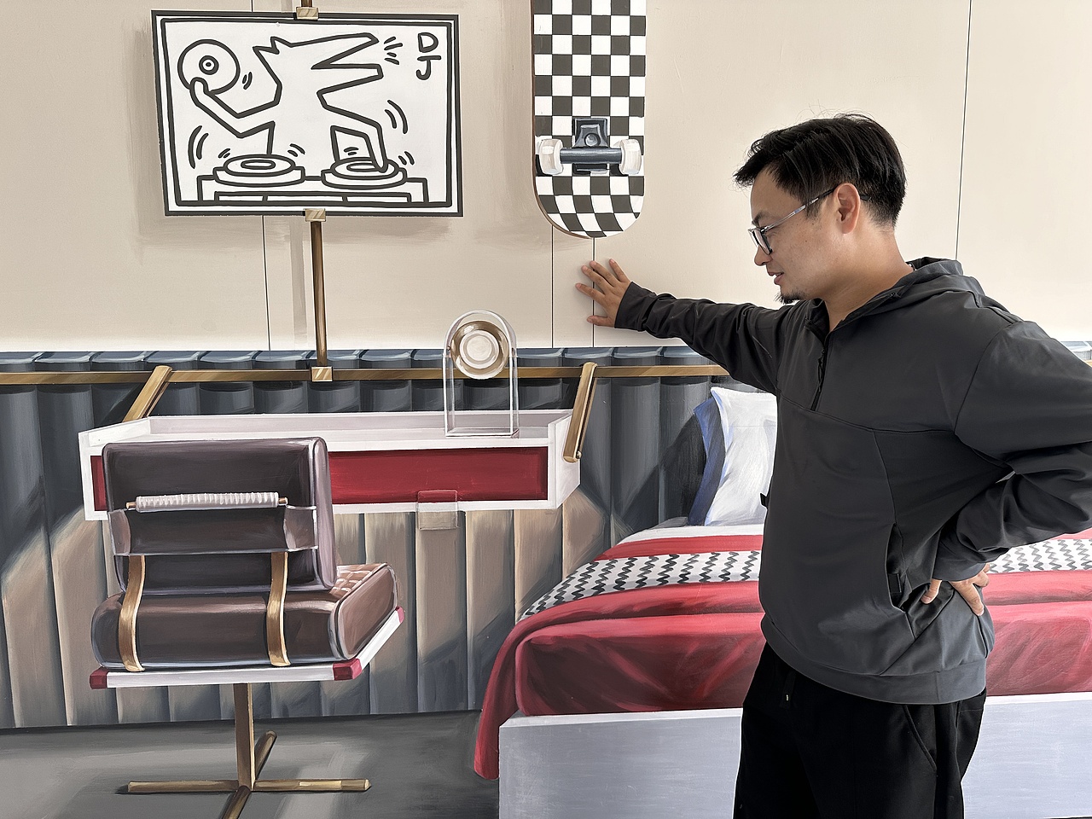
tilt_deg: -8.0
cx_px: 546
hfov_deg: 71.6
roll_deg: +0.8
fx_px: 757
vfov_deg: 56.8
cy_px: 410
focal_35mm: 24
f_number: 1.78
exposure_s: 1/121
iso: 100
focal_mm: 6.86
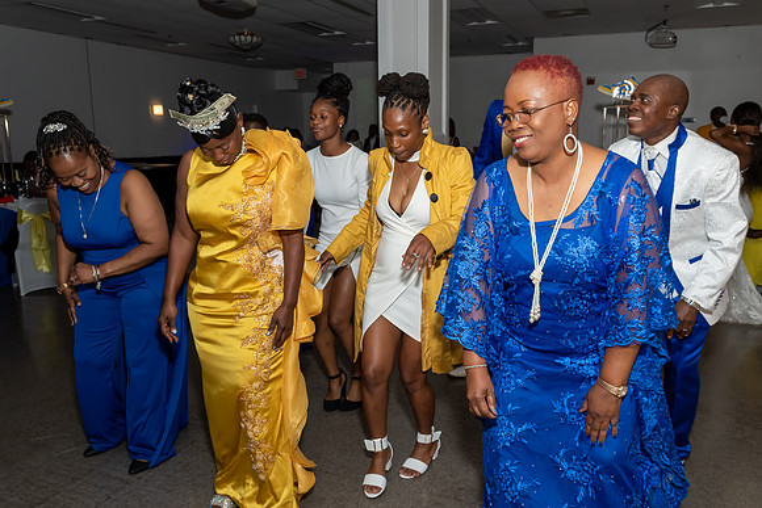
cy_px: 255
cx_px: 394
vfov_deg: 44.7
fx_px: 618
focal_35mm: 29
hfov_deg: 63.3
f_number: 6.3
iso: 500
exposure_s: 1/250
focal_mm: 17
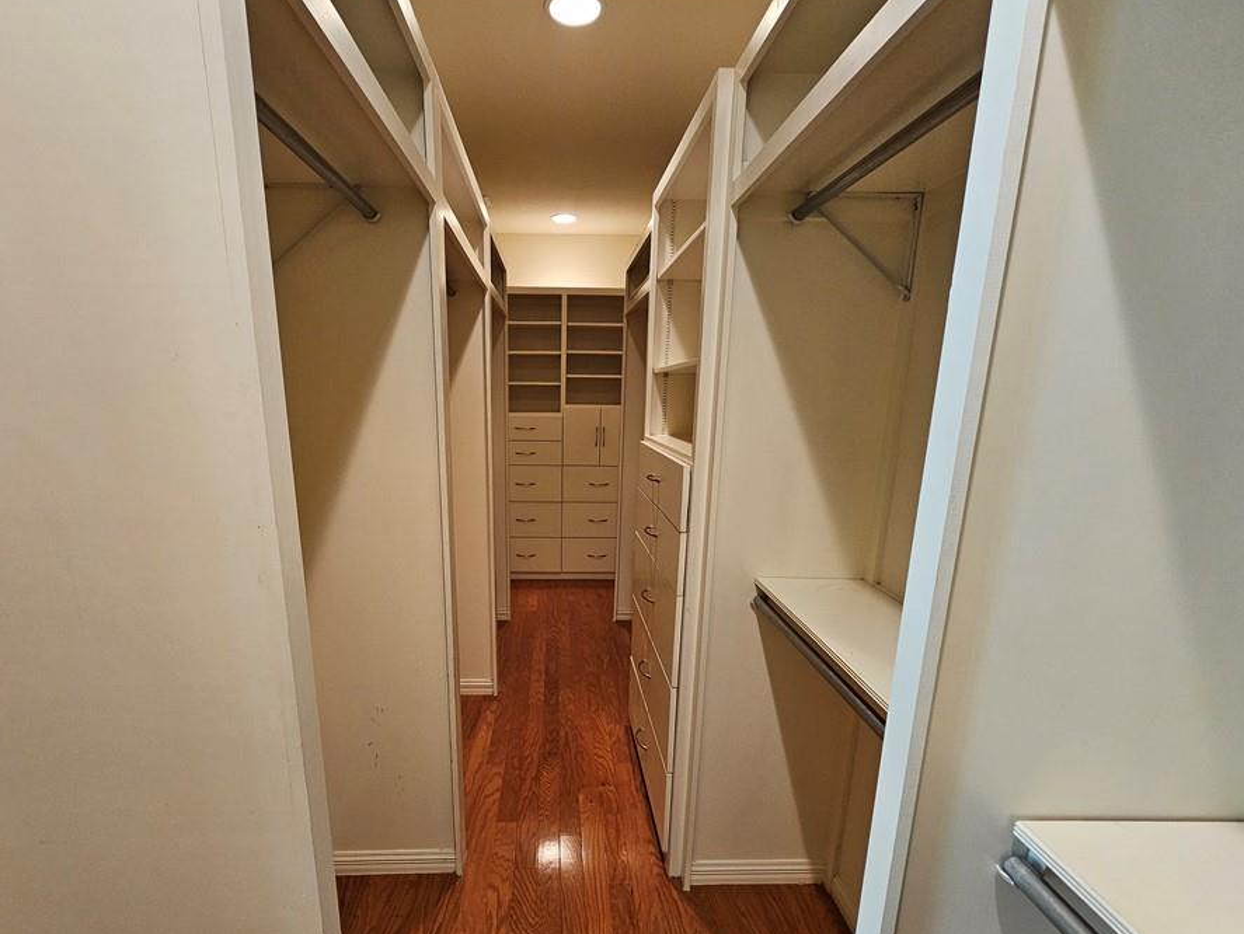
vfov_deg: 81.4
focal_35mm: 15
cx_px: 572
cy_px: 524
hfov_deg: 97.9
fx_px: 539
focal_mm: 2.2
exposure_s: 1/60
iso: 320
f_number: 2.2
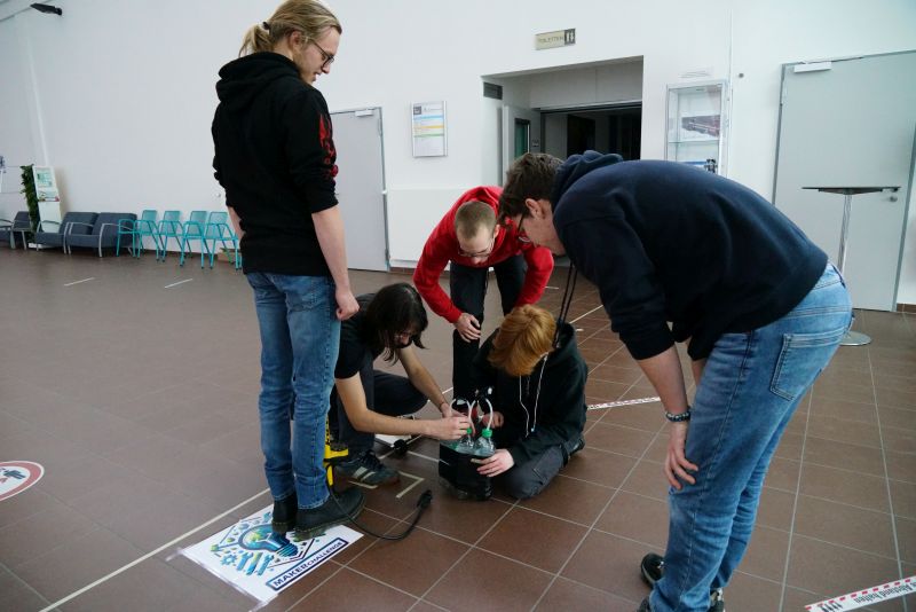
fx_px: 611
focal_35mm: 24
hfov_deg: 73.7
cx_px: 458
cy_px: 306
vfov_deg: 53.2
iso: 12800
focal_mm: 24
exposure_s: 1/320
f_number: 5.6
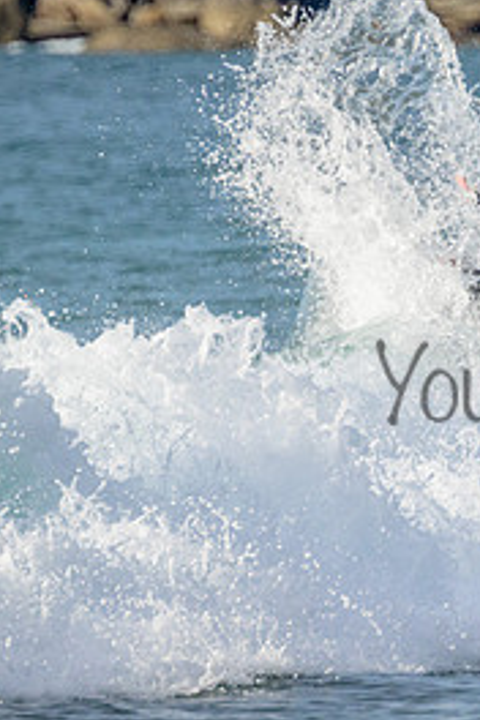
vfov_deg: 1.2
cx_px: 657
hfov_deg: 0.8
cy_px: 359
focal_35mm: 1756
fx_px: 35117
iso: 2000
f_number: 11
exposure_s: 1/1250
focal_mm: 800
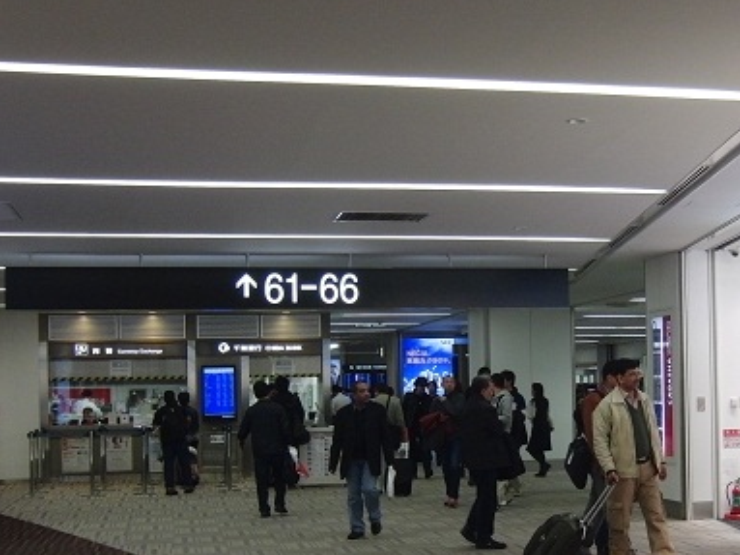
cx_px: 529
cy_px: 369
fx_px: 1261
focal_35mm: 59
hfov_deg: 32.3
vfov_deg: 24.7
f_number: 3.6
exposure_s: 1/60
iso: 250
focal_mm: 6.1
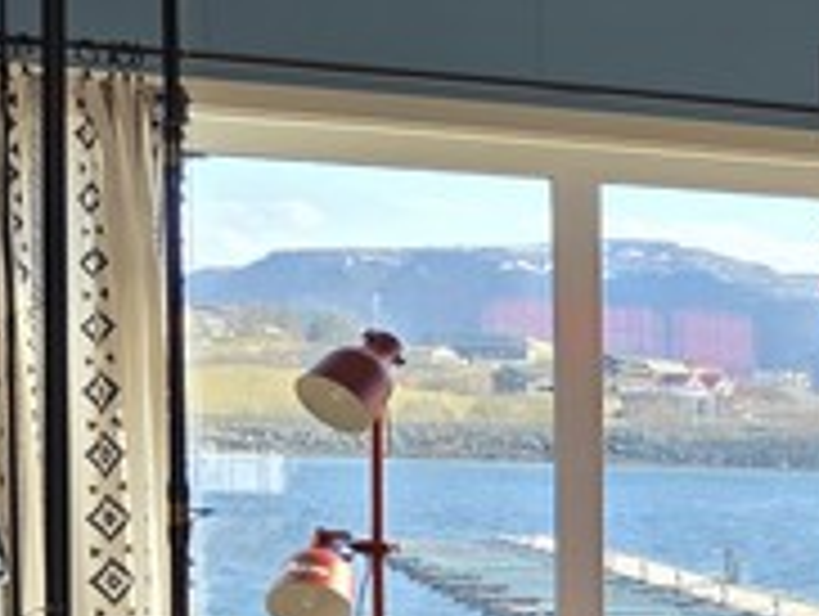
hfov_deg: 16.1
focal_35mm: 101
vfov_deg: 14.4
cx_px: 1526
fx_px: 2393
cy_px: 656
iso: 12
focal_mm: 6.3
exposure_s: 1/109
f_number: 1.7
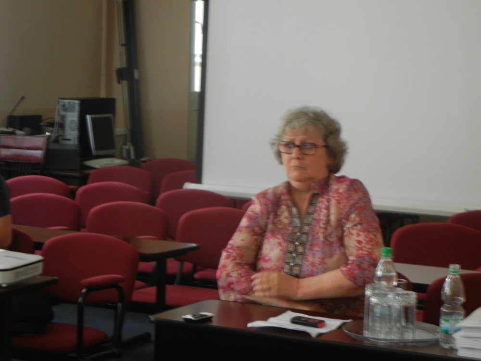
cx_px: 240
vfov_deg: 14.5
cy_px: 180
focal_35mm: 102
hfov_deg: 19.3
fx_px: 1417
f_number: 4.5
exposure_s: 1/30
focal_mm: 18.3
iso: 357
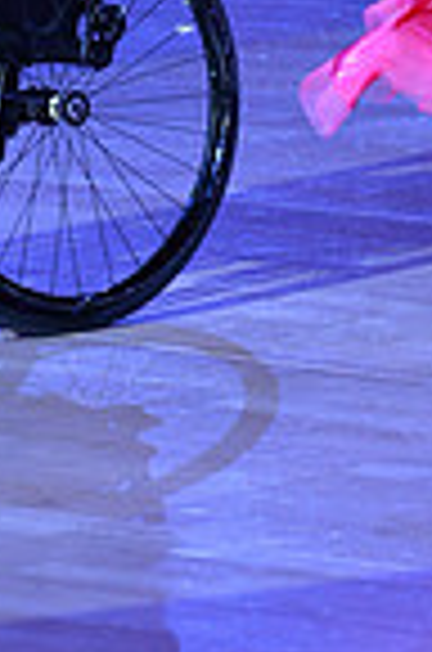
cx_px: 218
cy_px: -297
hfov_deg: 2.9
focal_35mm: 465
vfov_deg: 4.4
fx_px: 8410
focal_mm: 116
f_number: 5
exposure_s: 1/250
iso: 2000
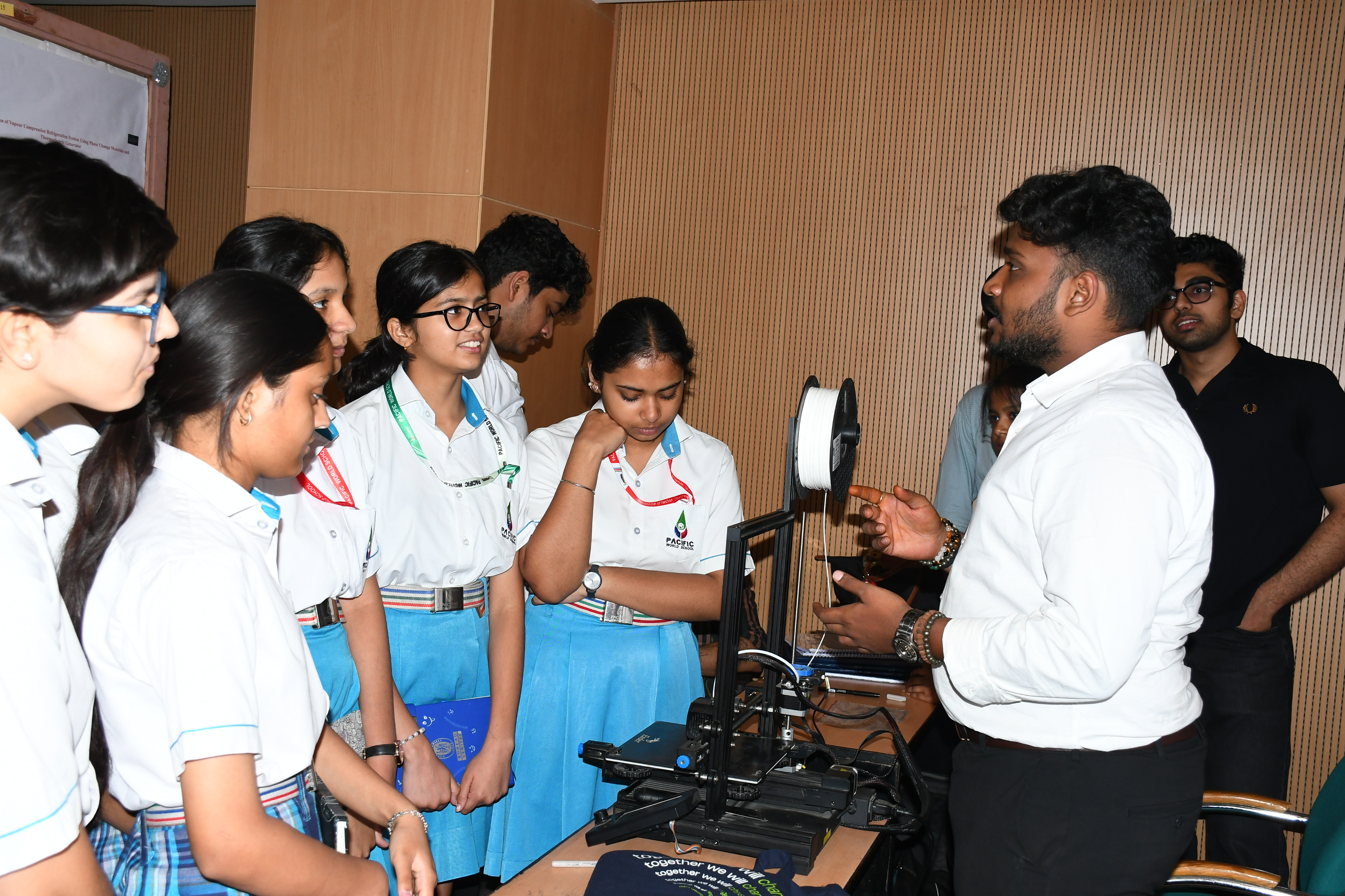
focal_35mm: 36
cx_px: 672
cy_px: 448
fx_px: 1345
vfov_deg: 36.9
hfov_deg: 53.1
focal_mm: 24
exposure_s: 1/125
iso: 800
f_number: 6.3
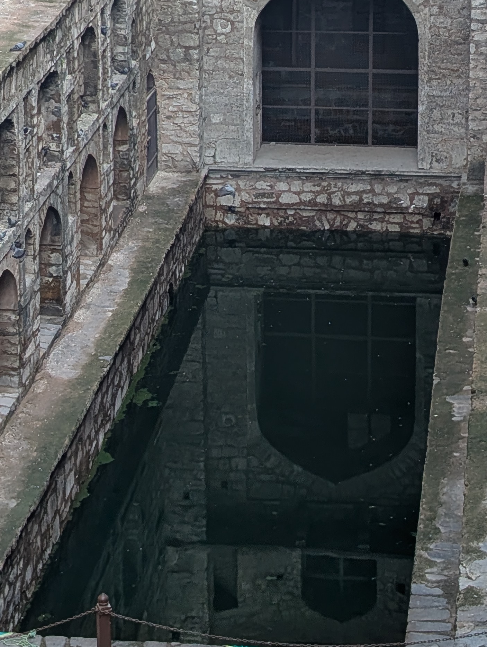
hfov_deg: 13.9
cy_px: 118
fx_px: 2002
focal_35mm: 107
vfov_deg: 18.2
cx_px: 178
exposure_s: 1/204
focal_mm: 6.9
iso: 20
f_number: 1.68
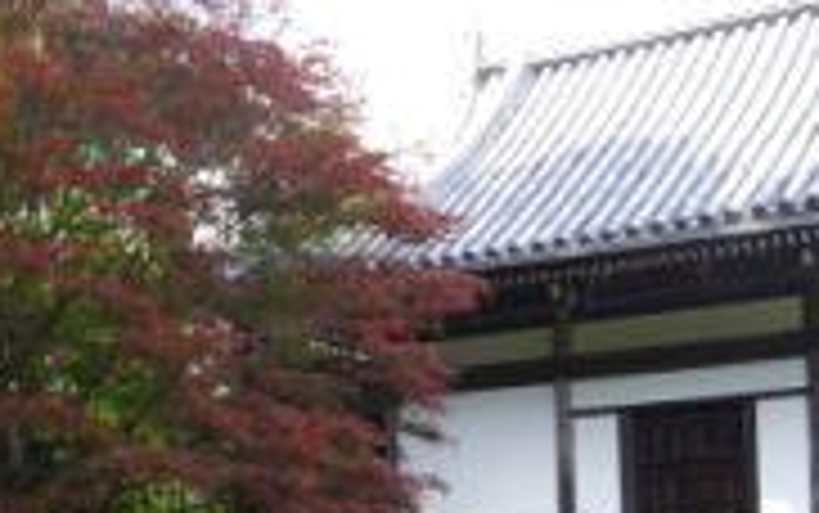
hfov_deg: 27.8
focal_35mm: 73
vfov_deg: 17.4
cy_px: 536
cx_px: 194
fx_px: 1630
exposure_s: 1/125
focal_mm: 14
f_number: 3.5
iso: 160
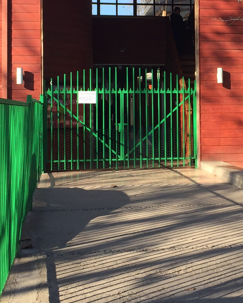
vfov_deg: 31.3
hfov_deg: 25.6
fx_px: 530
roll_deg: +1.4
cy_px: 69
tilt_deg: +0.2
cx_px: 169
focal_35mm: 59
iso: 32
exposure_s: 1/706
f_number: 2.2
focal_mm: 4.15
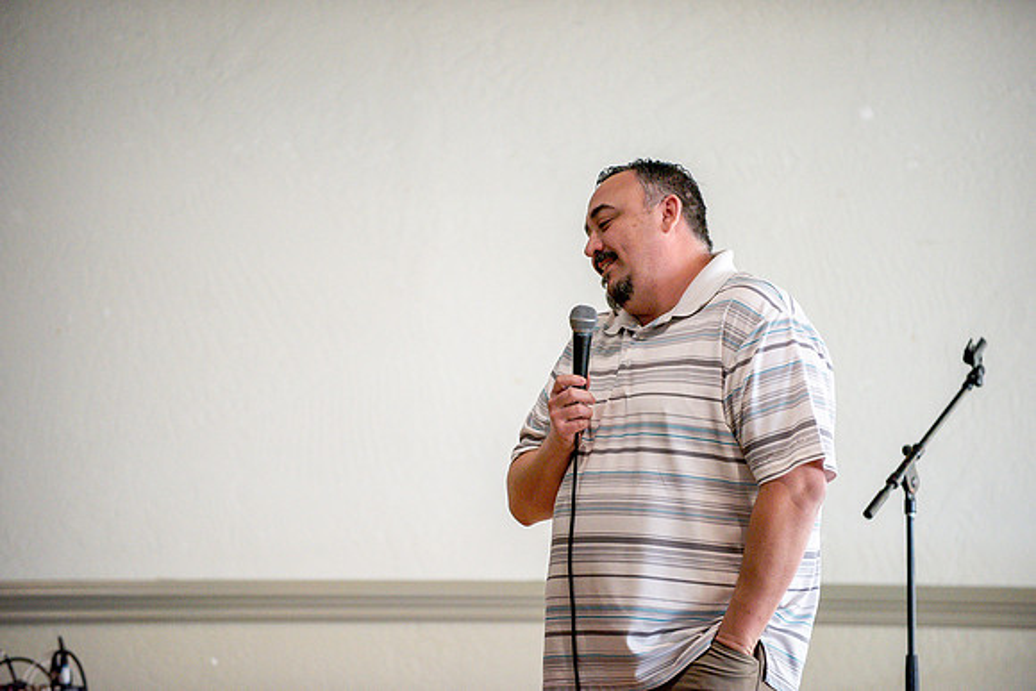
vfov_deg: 6.6
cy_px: 346
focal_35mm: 208
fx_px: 5995
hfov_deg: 9.9
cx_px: 518
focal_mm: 200
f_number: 2.8
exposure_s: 1/500
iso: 2000
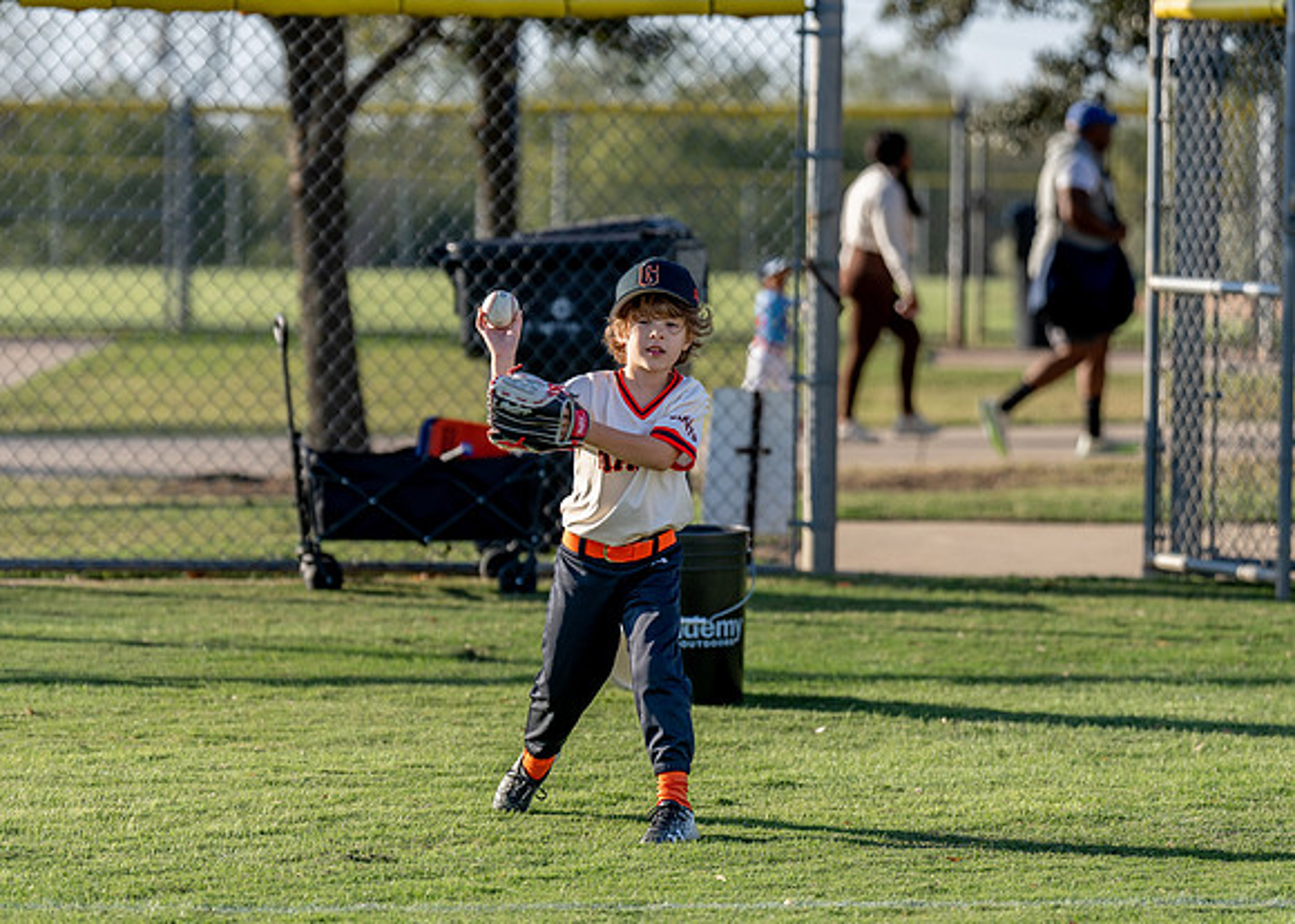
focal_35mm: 182
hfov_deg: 11.1
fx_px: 6676
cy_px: 457
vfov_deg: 7.9
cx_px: 597
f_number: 2.8
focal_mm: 125
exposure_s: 1/1000
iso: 100
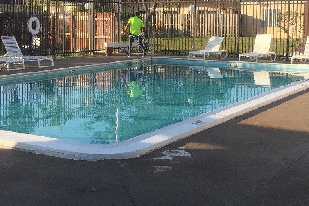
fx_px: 523
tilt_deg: -3.8
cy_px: 67
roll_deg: -1.7
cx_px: 121
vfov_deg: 22.2
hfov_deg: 32.8
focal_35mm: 61
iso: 32
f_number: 2.2
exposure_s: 1/920
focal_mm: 4.15
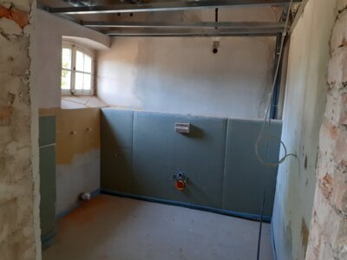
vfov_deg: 51.4
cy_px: 130
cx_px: 174
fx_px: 271
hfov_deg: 65.3
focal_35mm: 27
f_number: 1.9
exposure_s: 1/33
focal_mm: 3.6
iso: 200
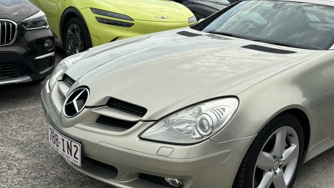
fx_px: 345
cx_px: 228
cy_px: 107
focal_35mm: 39
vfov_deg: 30.4
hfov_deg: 50.5
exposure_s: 1/4545
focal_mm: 6.86
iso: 80
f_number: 1.78
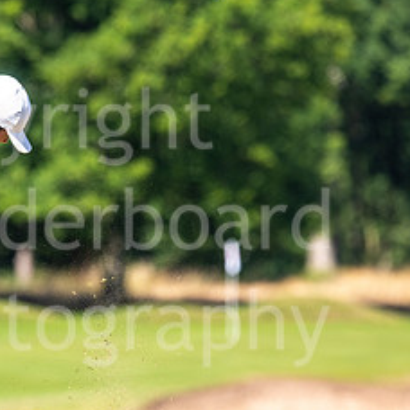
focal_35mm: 650
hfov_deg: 2.7
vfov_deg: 2.7
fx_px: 8710
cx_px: 101
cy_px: 236
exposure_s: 1/2000
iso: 250
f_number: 5
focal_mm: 300
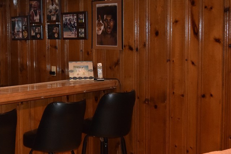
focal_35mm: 67
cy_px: 73
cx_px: 51
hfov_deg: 29.5
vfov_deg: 20.3
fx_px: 430
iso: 3200
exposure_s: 1/60
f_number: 4
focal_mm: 26
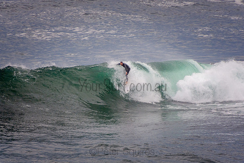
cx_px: 122
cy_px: 82
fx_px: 4067
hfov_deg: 3.4
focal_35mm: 600
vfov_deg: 2.3
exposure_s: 1/800
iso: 640
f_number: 5.6
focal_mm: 400
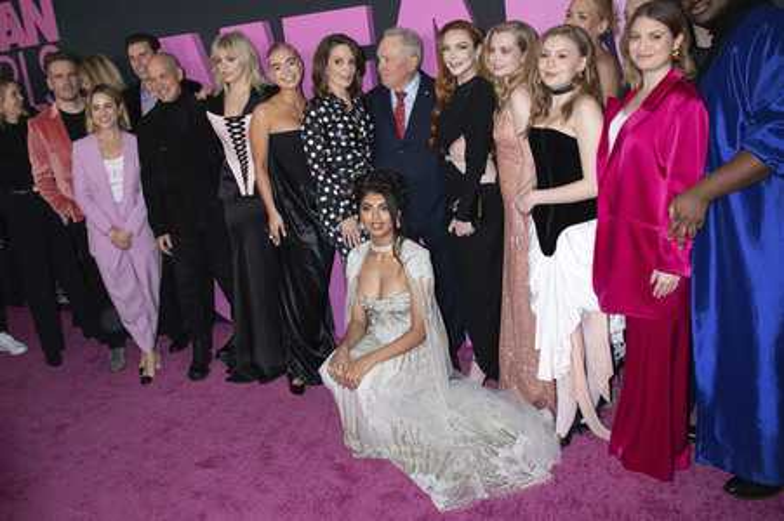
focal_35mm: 24
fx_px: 522
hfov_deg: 73.8
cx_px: 392
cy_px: 260
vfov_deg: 53.1
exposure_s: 1/160
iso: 400
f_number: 6.3
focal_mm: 24
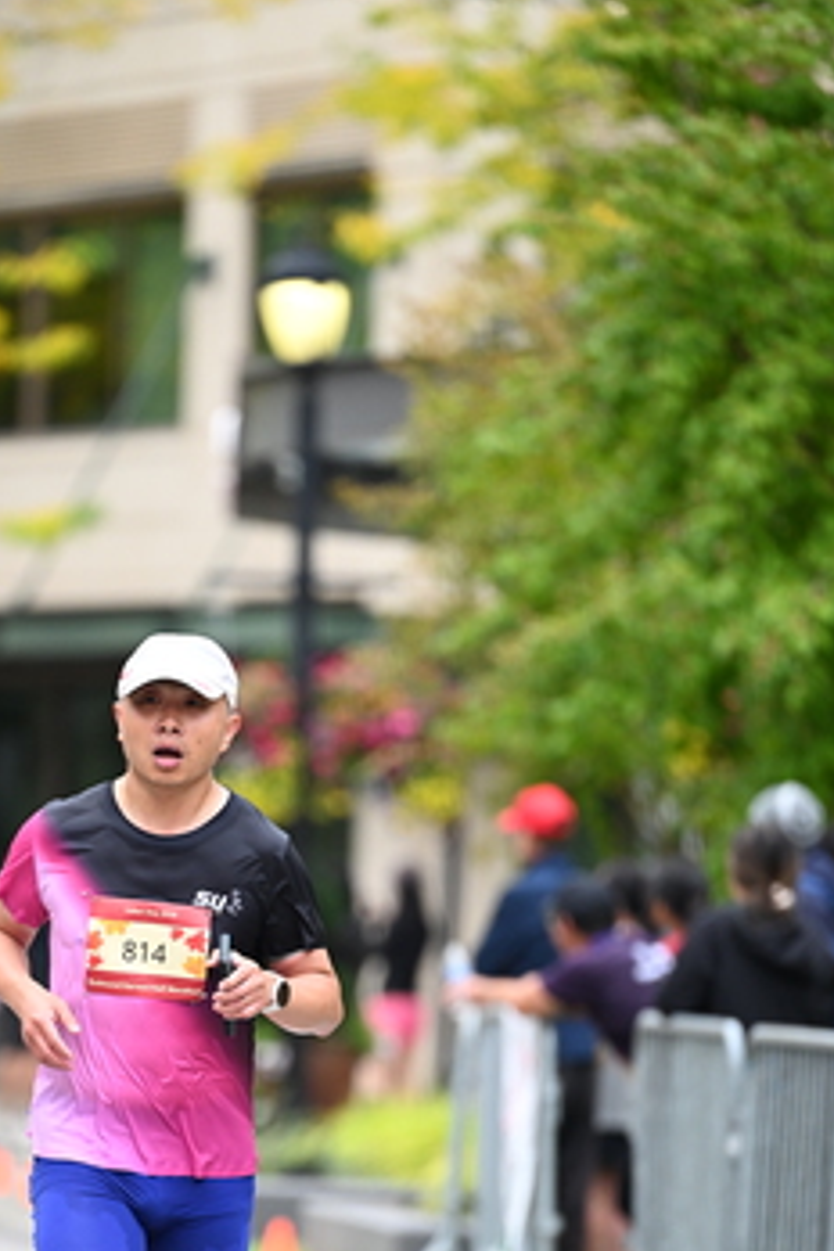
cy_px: 909
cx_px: 196
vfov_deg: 6.5
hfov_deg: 4.3
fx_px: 10980
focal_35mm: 316
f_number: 2.8
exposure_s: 1/2000
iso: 1000
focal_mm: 200
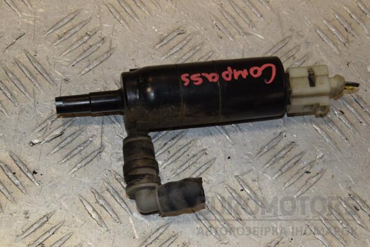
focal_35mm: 99
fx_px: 1017
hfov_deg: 20.6
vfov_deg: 13.8
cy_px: 124
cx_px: 185
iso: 800
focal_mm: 66
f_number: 10
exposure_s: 1/200
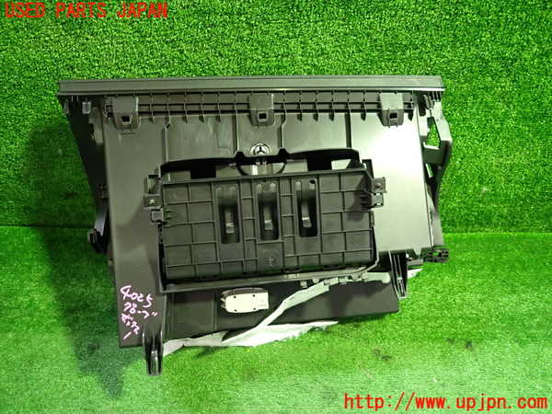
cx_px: 276
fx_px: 399
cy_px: 207
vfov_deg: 54.9
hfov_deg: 69.4
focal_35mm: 25
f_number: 2
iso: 320
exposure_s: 1/30
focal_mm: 4.5
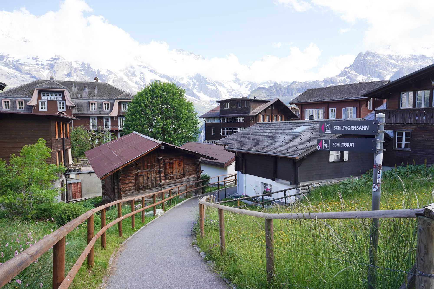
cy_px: 144
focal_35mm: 24
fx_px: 289
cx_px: 217
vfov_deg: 53.1
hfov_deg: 73.7
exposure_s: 1/100
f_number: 9
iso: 100
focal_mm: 24
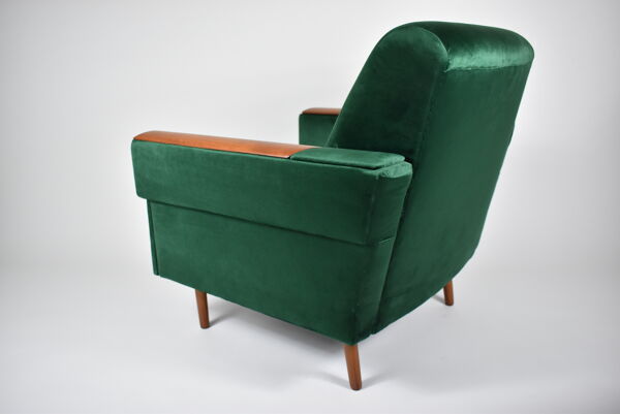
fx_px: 543
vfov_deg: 41.8
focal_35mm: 32
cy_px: 207
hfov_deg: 59.5
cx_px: 310
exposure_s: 1/125
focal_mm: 21
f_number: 4
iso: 800
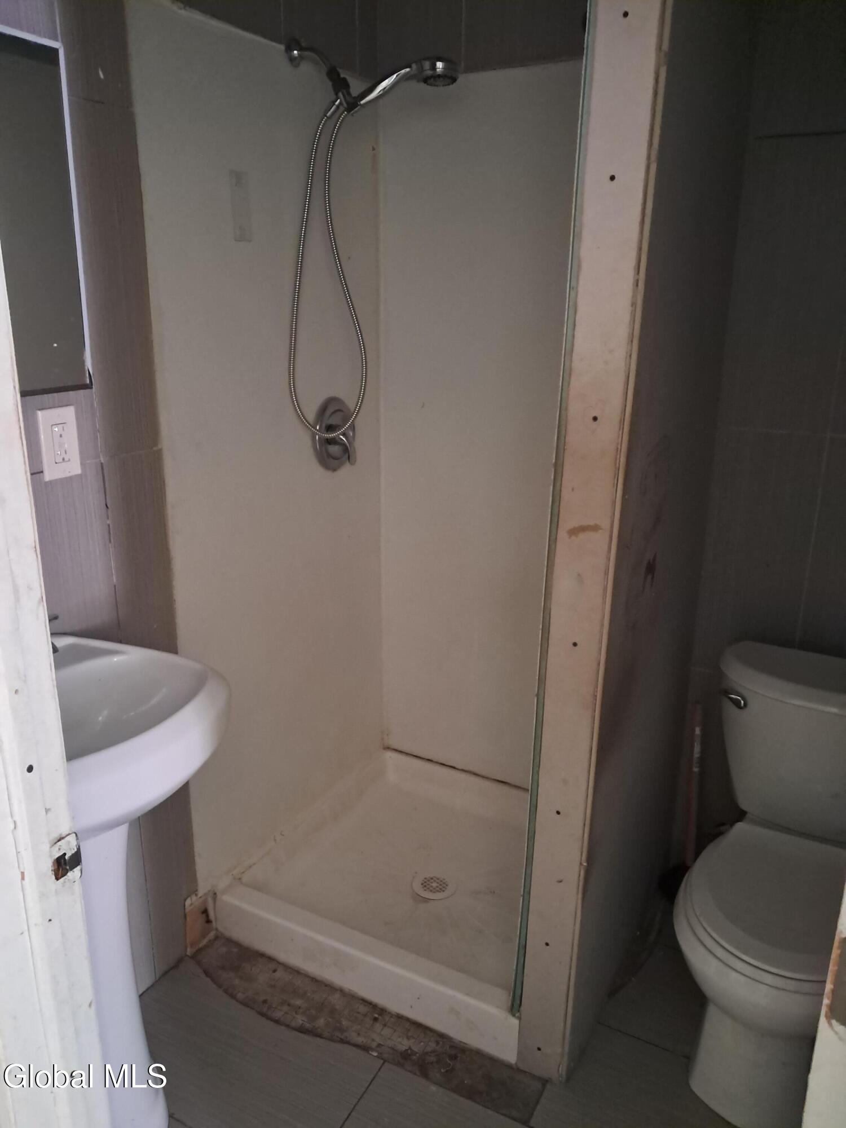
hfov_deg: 51.4
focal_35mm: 27
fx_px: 880
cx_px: 423
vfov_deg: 65.3
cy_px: 564
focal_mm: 4
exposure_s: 1/20
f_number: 1.8
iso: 1250
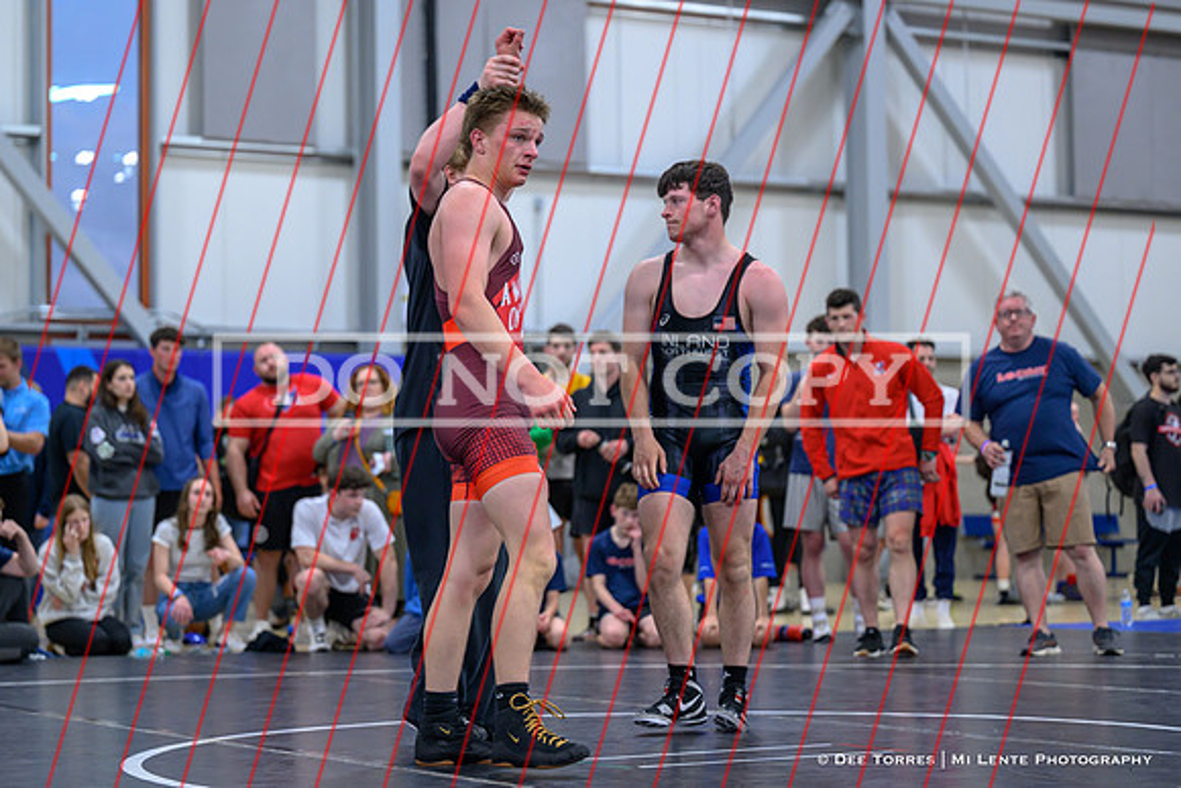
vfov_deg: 16.6
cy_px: 350
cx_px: 532
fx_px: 2705
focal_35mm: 82
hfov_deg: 24.6
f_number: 2.8
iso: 1400
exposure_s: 1/640
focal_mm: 74
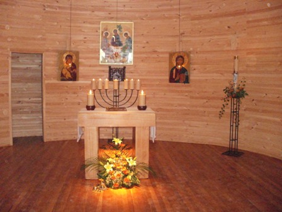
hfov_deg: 51.4
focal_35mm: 36
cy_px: 106
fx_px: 293
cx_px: 141
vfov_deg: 39.7
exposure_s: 1/30
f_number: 3.5
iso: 800
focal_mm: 6.3
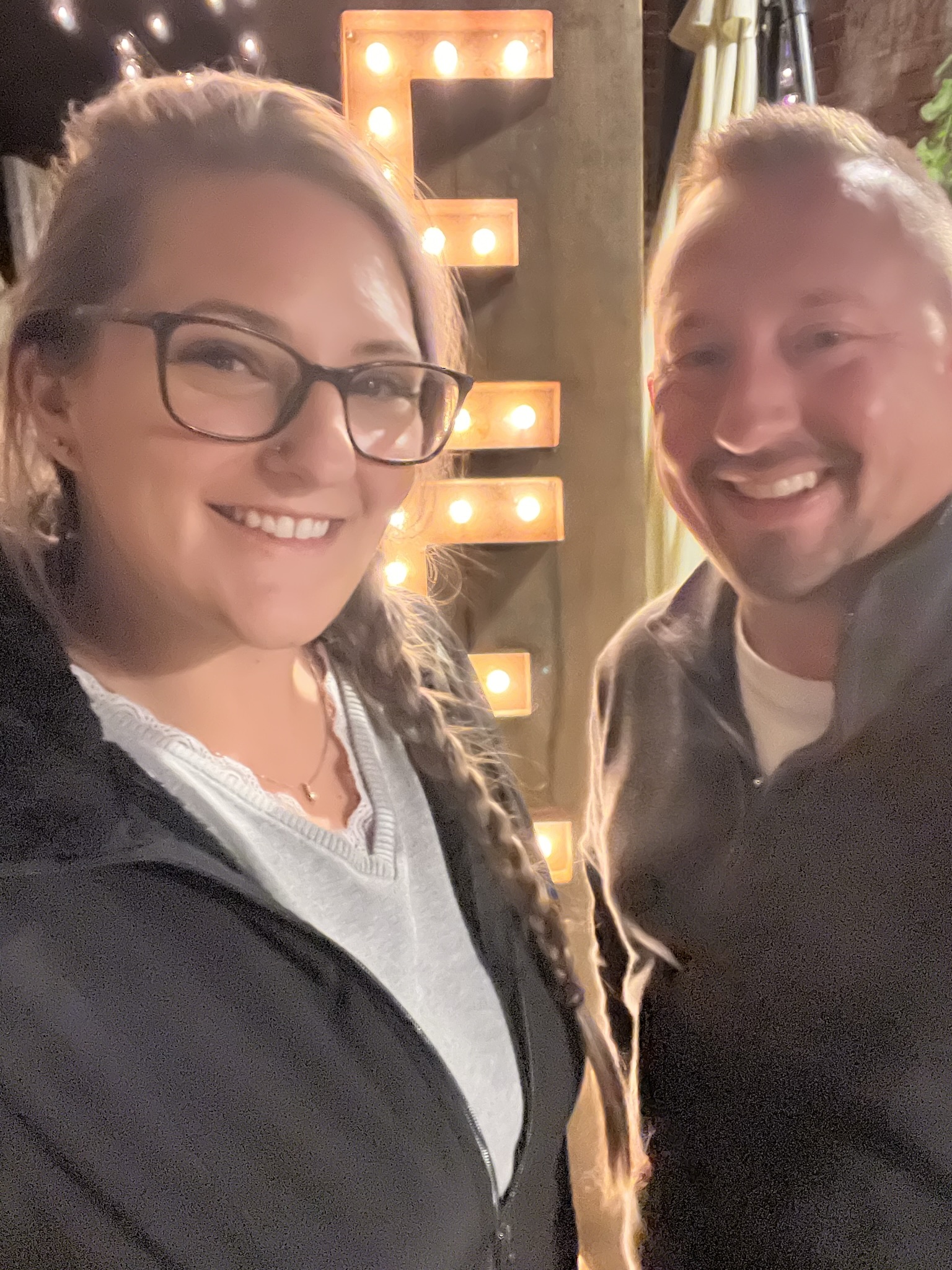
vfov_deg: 60.0
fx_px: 1100
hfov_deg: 46.8
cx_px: 476
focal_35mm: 30
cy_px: 635
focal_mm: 2.71
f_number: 2.2
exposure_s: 1/15
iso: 1600
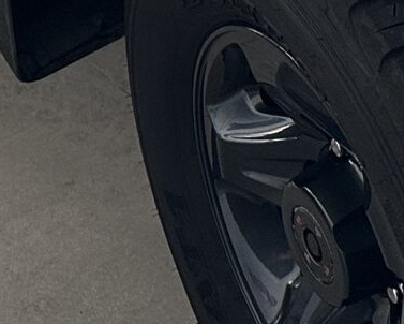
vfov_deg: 8.8
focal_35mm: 159
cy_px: -473
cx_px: 637
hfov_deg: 11.5
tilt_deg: -21.5
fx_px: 1902
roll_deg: -0.7
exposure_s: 1/100
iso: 160
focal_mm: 6.86
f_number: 1.78
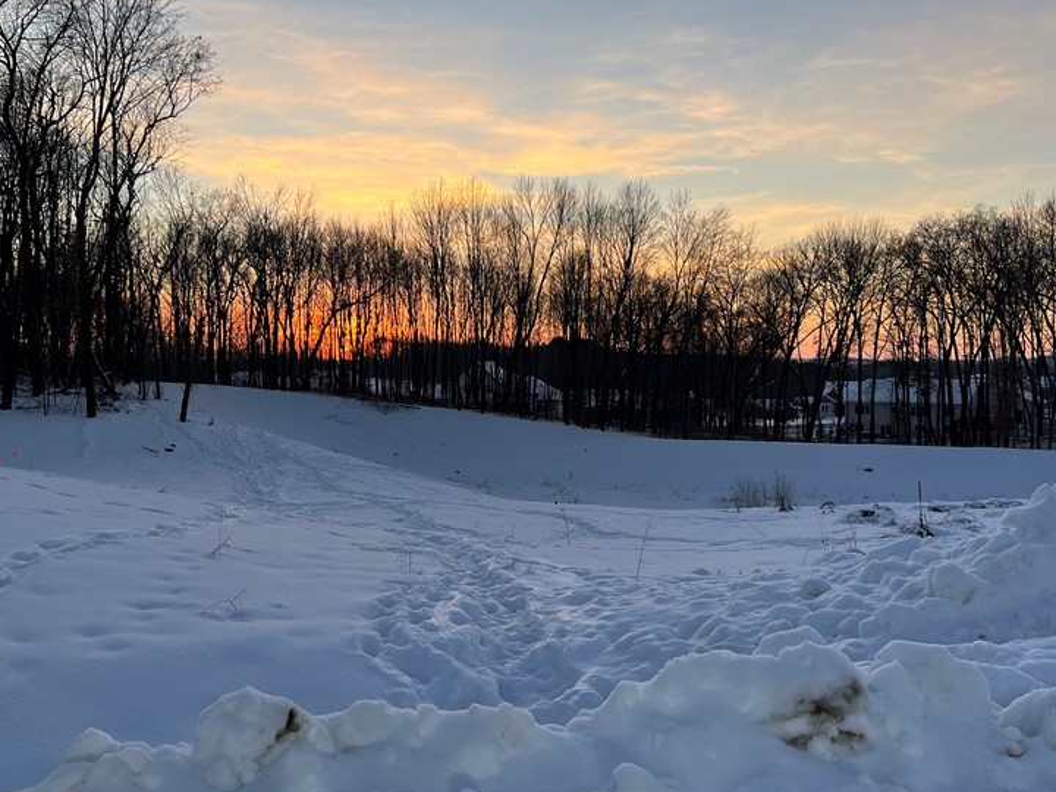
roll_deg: +0.1
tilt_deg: -2.5
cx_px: 505
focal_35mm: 37
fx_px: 1129
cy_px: 411
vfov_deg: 38.7
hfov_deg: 50.1
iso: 50
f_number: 1.5
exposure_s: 1/632
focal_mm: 5.7
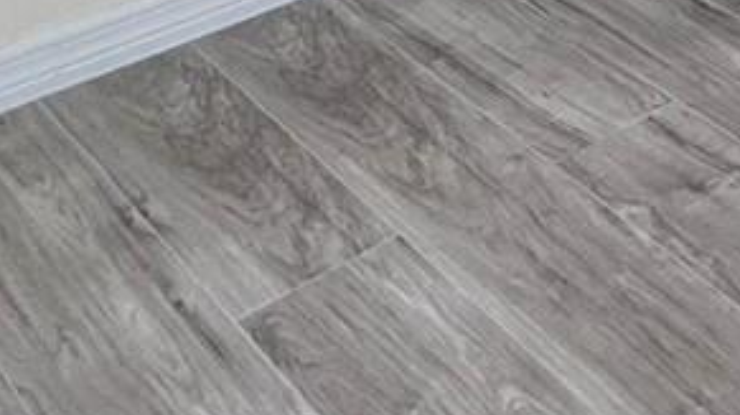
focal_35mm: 84
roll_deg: -0.9
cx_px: 1055
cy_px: -833
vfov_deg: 10.3
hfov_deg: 21.8
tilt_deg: -0.7
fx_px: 1647
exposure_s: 1/120
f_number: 2.2
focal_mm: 2.22
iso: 125
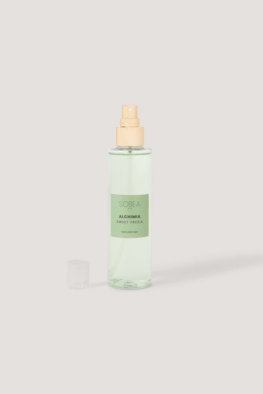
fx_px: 767
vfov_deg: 28.8
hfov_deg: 19.5
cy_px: 197
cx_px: 132
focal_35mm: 70
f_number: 20
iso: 200
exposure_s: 1/125
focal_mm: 70
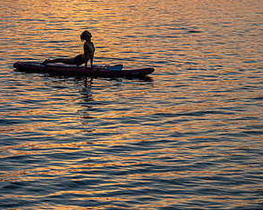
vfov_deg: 12.0
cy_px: 51
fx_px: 996
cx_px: 79
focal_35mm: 128
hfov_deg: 15.0
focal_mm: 68
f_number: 4
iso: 1000
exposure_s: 1/5000
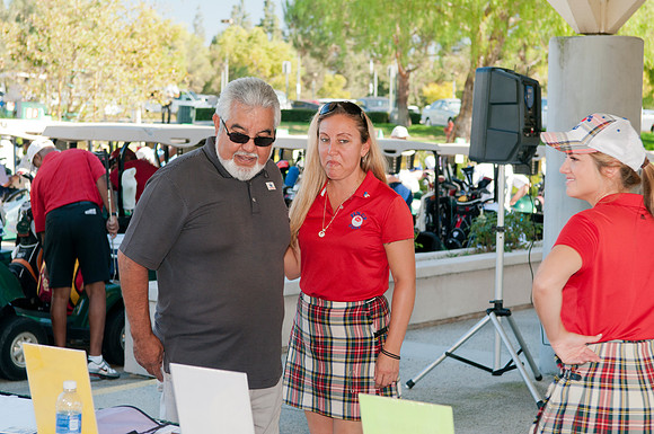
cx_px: 327
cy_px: 217
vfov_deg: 18.9
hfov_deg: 28.1
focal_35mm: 72
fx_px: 1306
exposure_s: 1/60
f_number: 5
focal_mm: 48
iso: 200
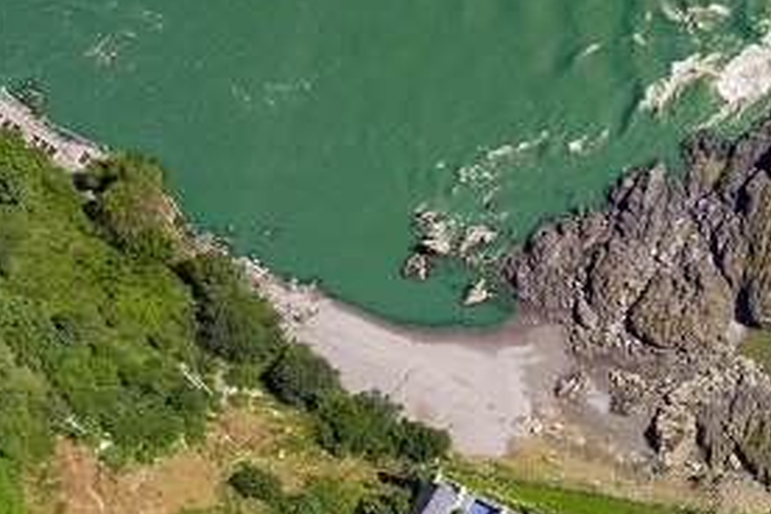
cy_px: 559
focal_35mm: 111
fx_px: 2377
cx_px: 1063
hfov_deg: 17.1
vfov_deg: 12.1
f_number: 5.6
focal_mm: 10.26
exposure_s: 1/400
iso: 100
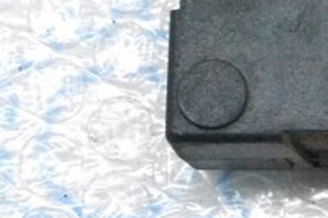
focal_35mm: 299
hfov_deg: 6.7
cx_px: 571
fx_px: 2724
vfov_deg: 4.5
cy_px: -199
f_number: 11
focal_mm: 42
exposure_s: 1/160
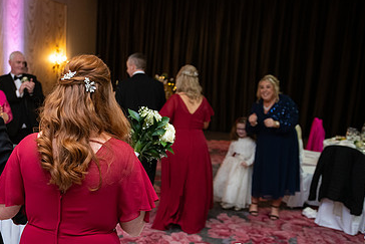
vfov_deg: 30.9
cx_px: 85
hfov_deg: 43.7
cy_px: 165
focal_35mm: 43
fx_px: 436
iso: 800
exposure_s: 1/160
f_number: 3.5
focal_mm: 27
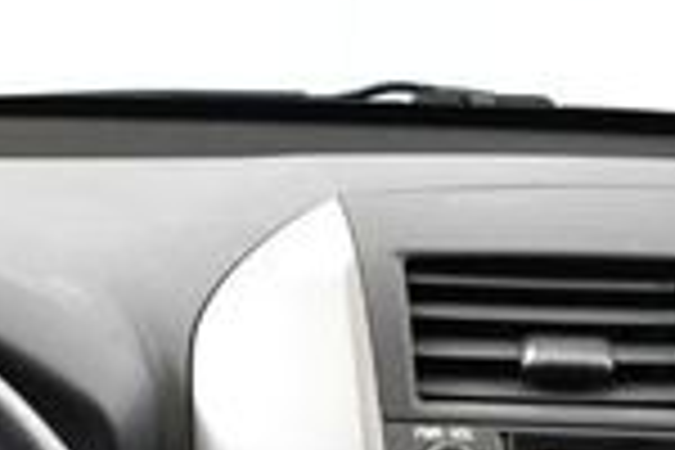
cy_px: 814
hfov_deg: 12.9
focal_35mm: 158
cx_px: 63
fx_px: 2962
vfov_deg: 8.4
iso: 3200
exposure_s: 1/60
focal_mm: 25
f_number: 4
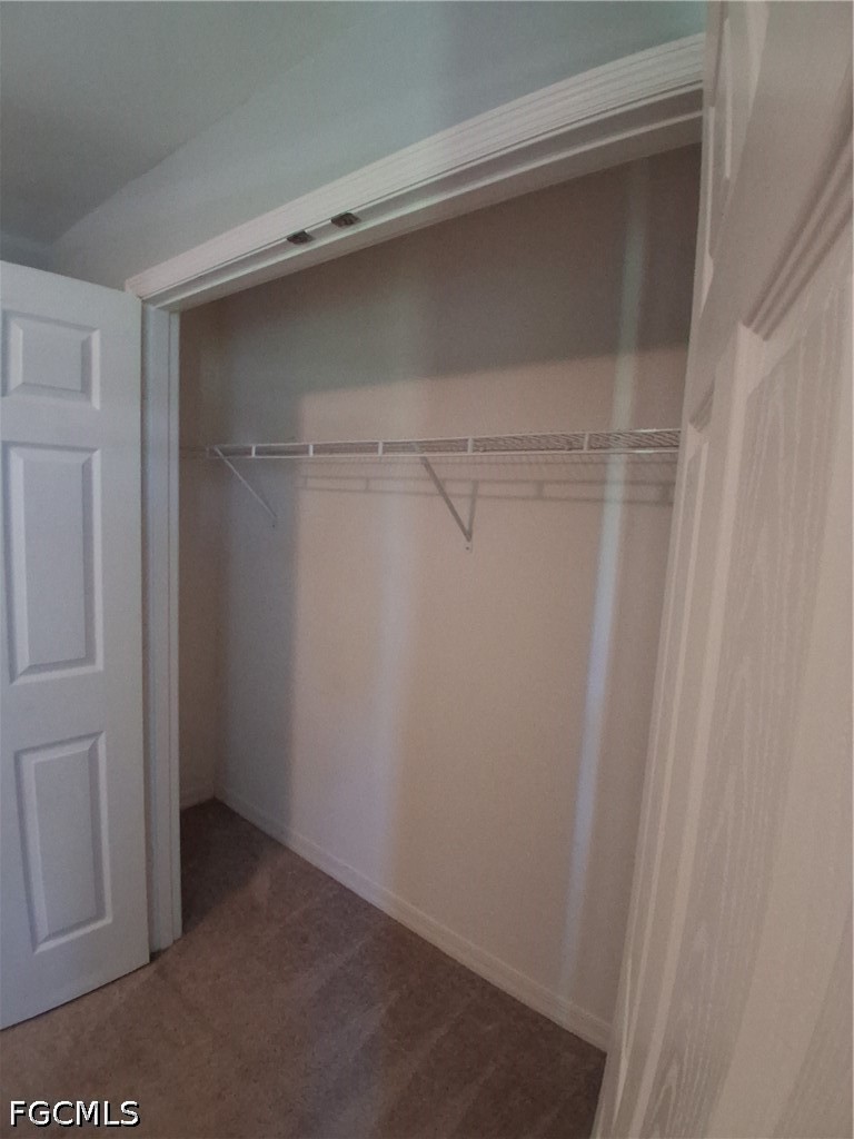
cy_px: 570
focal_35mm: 17
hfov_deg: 74.7
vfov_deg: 91.0
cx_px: 427
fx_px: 559
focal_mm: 1.4
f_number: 2.2
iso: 800
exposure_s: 1/24
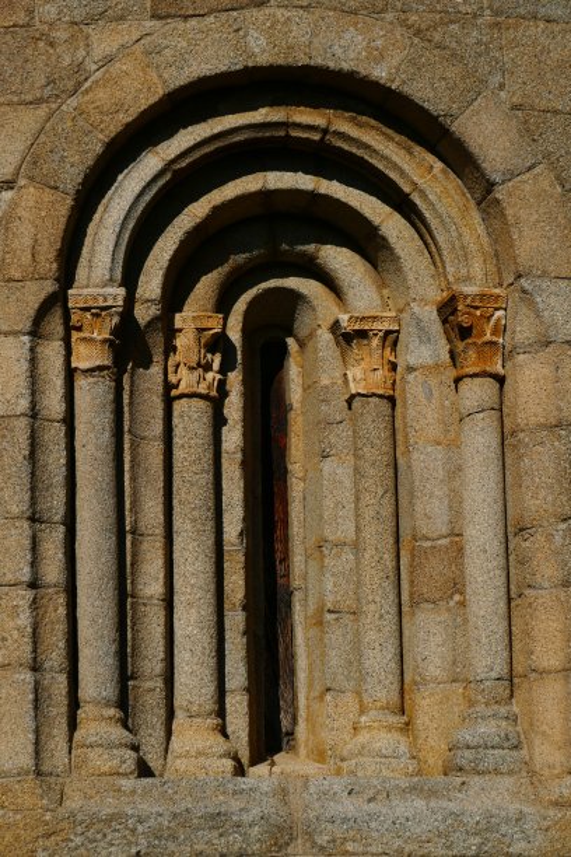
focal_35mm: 105
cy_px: 428
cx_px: 286
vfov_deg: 19.5
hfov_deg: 13.0
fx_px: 2498
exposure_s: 1/1600
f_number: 7.1
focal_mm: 38.48
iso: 125
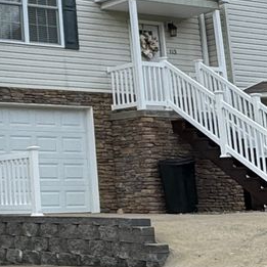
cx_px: -121
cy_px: 12
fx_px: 794
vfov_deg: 18.7
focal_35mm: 91
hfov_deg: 17.4
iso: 50
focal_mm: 2.22
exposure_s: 1/1370
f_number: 2.2
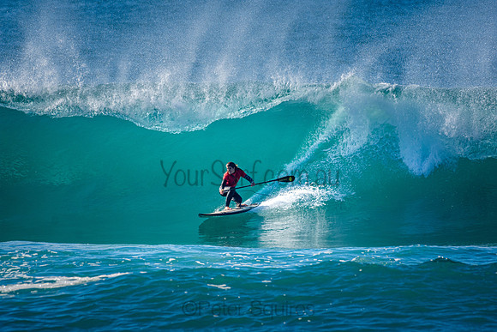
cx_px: 248
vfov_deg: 1.8
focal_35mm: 750
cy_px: 166
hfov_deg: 2.7
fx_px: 10356
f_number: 5.6
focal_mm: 500
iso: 250
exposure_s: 1/1250
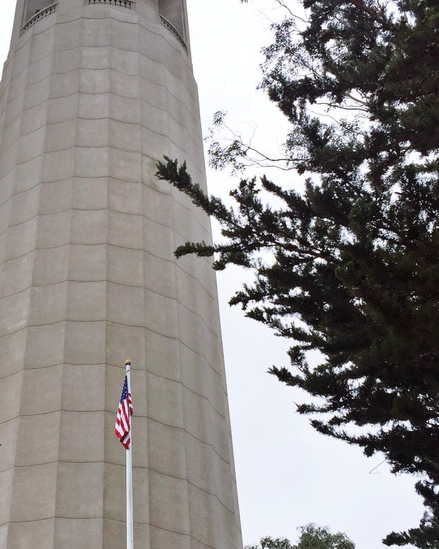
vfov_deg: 33.6
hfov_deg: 26.7
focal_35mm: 56
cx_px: 97
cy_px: 270
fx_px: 910
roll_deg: -1.7
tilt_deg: +41.6
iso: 32
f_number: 2.2
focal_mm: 4.15
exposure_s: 1/494
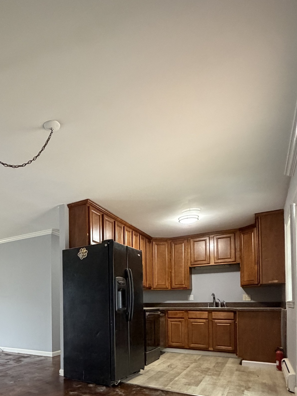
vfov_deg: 64.8
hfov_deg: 51.0
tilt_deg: +1.8
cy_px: 301
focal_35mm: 25
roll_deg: +0.7
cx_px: 53
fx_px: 286
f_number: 2.2
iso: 500
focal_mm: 2.22
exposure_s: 1/60
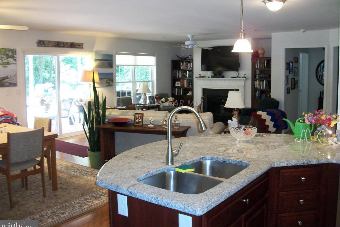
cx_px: 169
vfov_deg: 38.9
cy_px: 103
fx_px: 321
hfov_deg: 55.8
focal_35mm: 34
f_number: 2.9
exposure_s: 1/30
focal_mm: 5.7
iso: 250
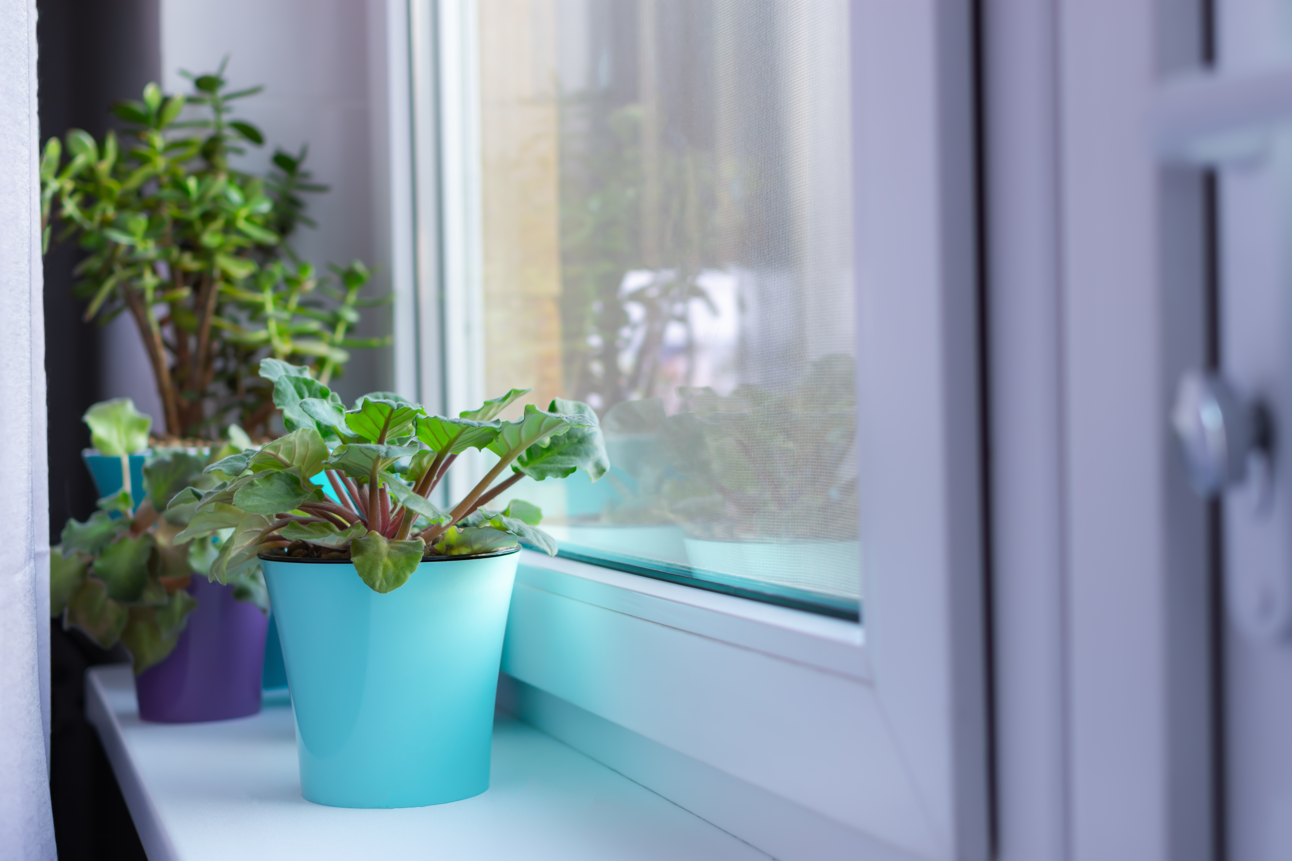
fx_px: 1884
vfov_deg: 25.8
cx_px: 646
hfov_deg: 37.9
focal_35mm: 52
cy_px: 430
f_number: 2.5
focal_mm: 35
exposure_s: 1/30
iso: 100
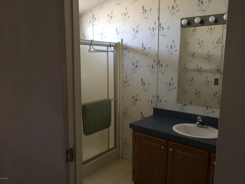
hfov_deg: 61.7
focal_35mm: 29
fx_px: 205
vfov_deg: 48.2
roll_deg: -0.1
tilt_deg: -8.3
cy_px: 92
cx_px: 122
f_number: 2.2
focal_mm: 4.15
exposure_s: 1/30
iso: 100
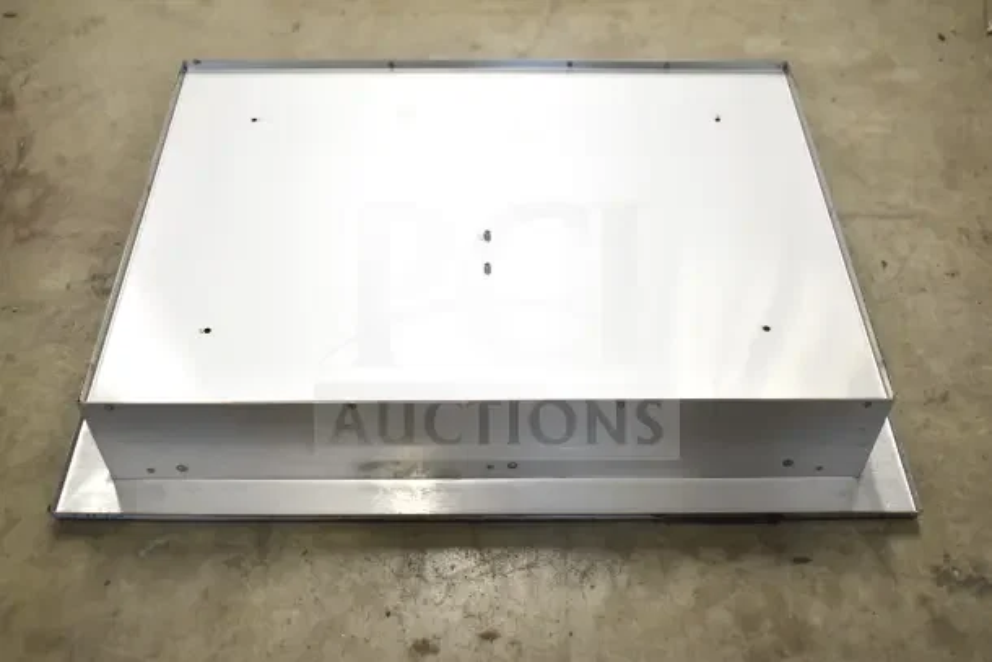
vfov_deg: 34.2
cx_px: 496
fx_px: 1075
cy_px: 331
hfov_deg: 49.5
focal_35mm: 39
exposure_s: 1/40
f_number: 4
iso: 1100
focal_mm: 26
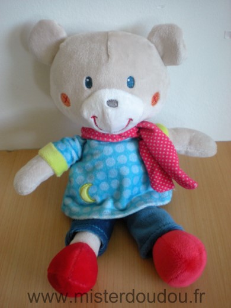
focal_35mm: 38
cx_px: 116
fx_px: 338
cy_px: 154
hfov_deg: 37.7
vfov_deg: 49.0
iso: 200
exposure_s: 1/40.4
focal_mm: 6.3
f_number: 3.1
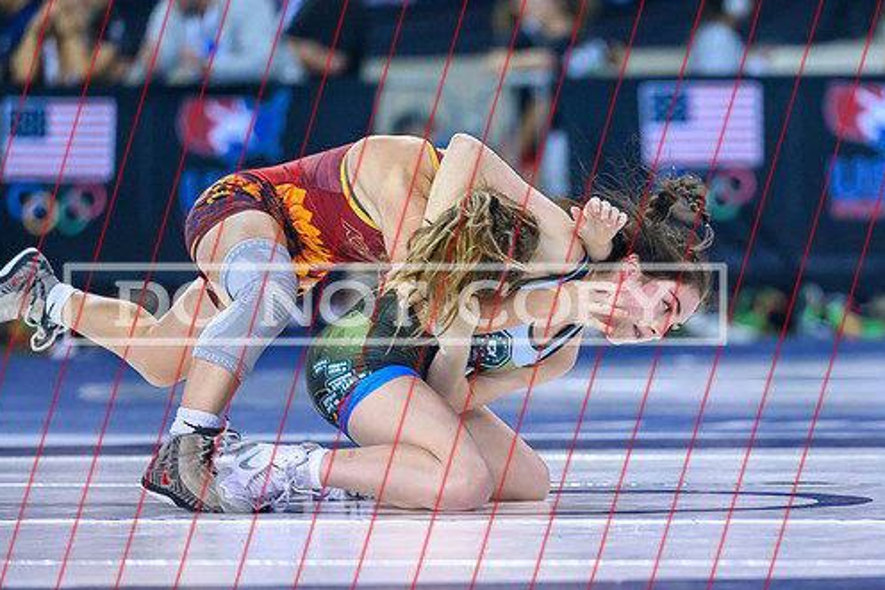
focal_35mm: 395
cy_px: 280
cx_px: 554
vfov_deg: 3.5
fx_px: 9713
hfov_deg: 5.2
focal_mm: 200
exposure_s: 1/800
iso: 2000
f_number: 2.8
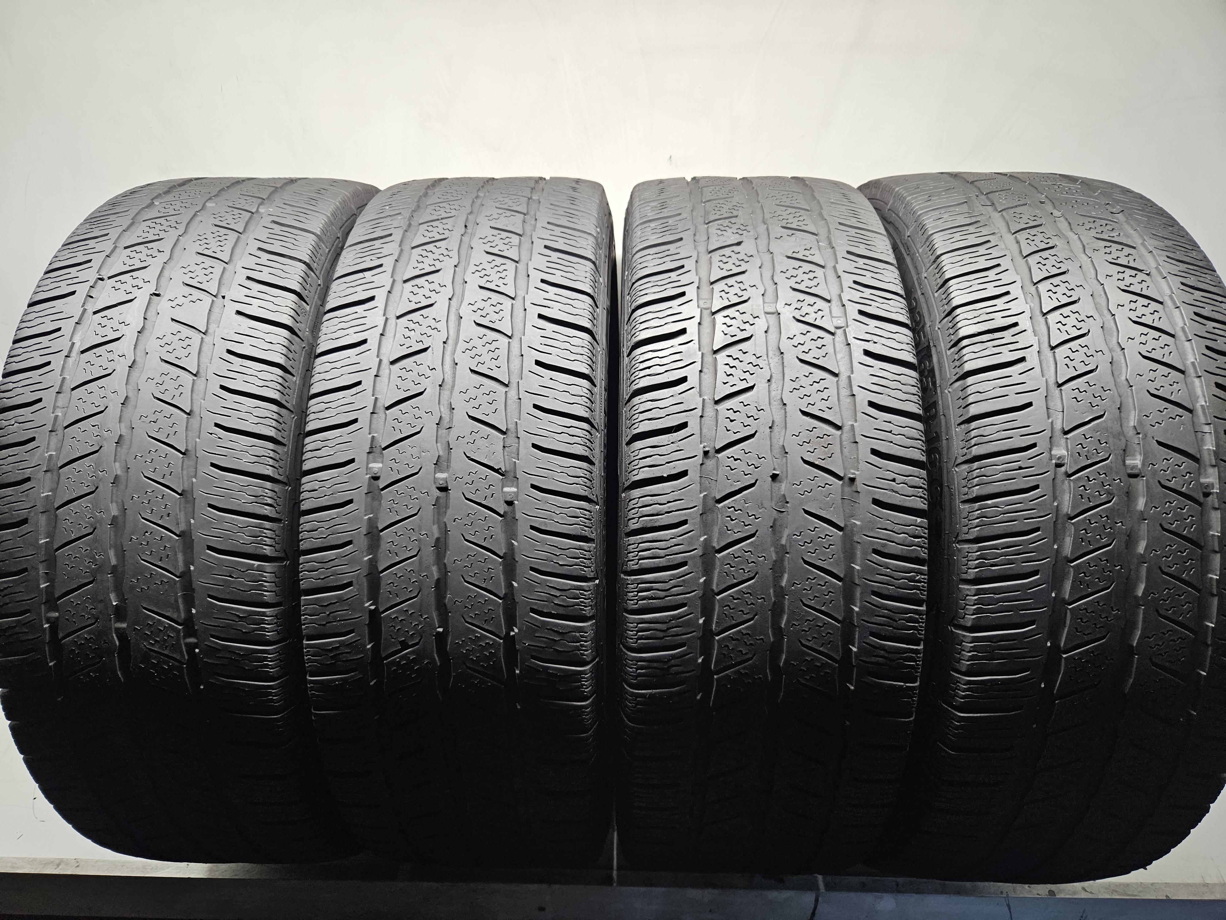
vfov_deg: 58.9
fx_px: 815
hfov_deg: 73.9
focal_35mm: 23
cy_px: 460
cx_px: 613
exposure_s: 1/100
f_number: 1.8
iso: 250
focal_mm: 5.4
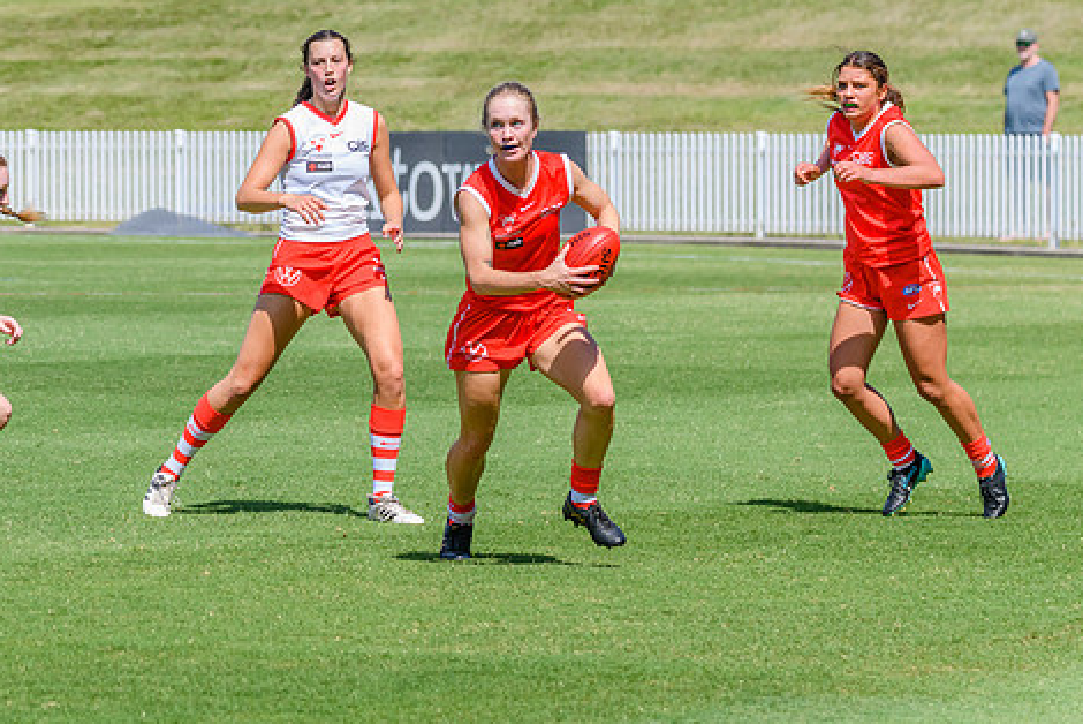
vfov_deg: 4.2
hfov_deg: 6.3
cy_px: 182
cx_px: 398
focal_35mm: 326
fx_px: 9813
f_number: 9
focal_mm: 200
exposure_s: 1/2000
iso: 800
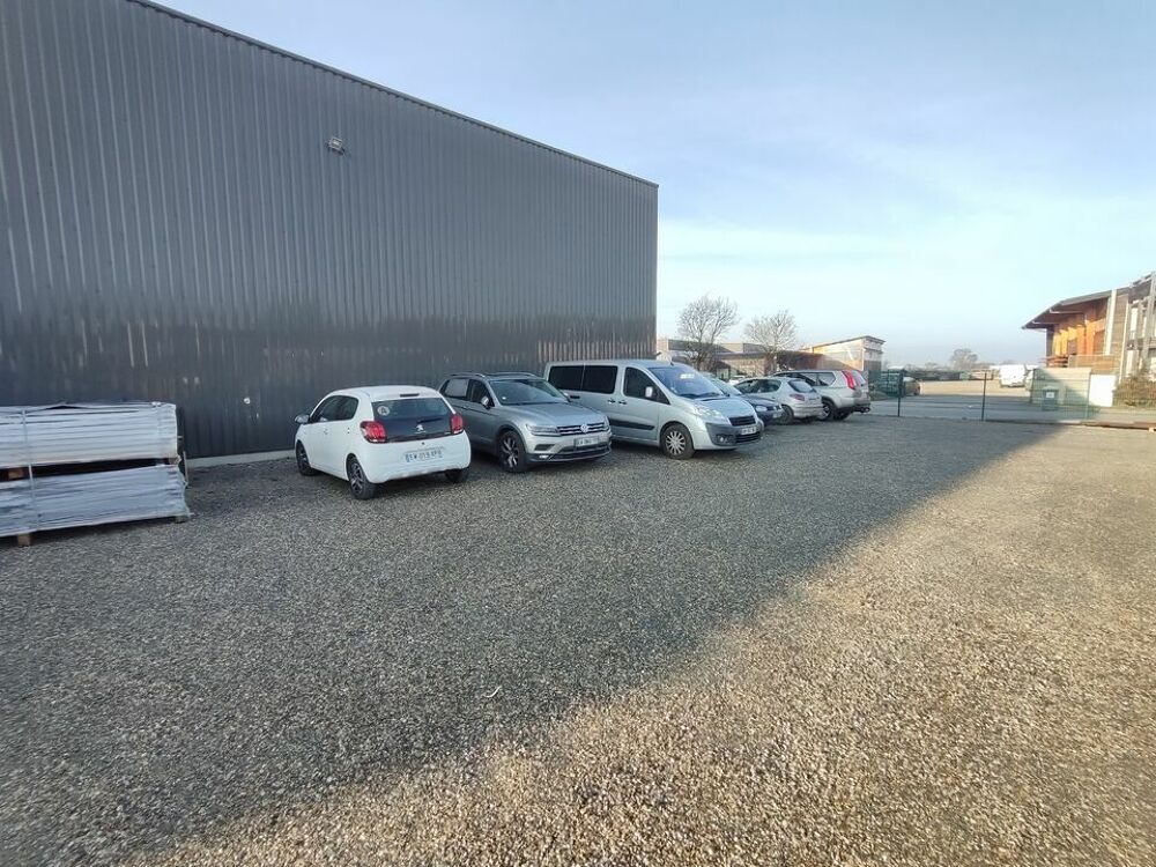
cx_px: 578
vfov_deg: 89.9
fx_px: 434
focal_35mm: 13
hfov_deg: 106.2
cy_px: 434
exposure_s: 1/405
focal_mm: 1.66
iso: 50
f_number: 2.2
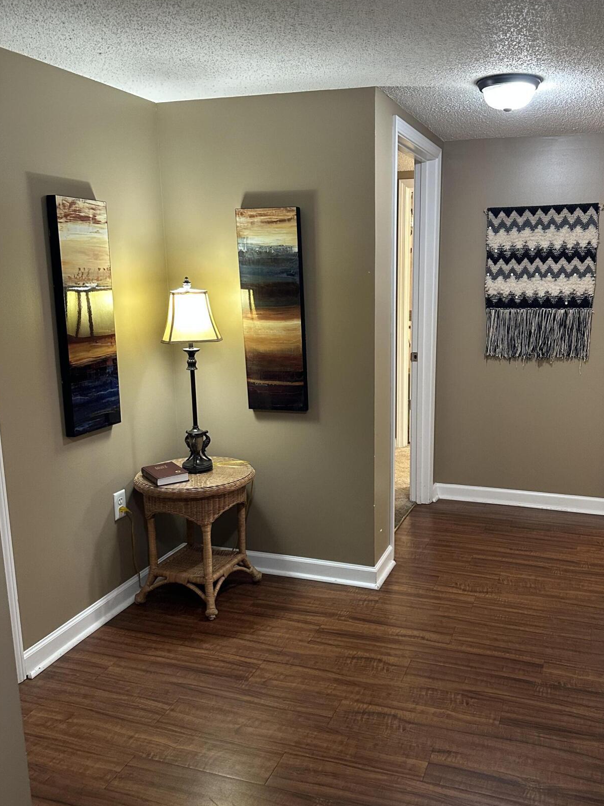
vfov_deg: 60.0
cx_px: 372
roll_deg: -1.4
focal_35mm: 30
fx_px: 698
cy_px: 417
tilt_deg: -9.7
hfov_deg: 46.4
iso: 320
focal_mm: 6.86
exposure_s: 1/60
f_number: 1.78
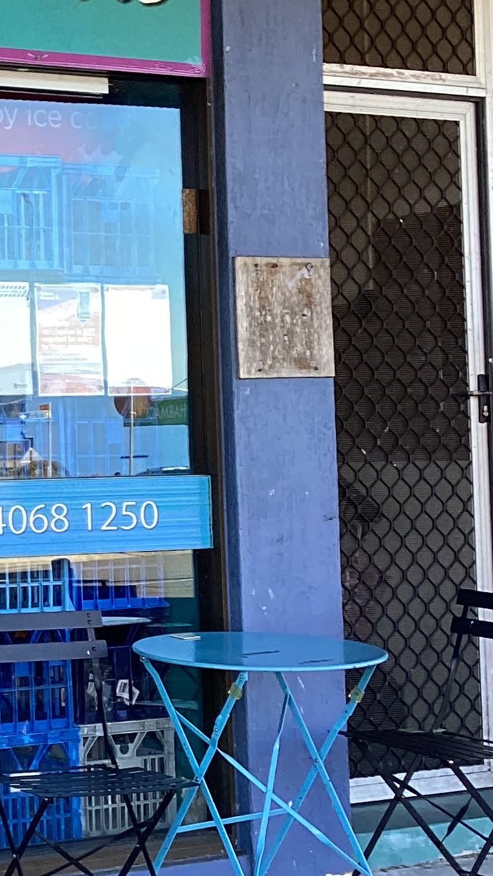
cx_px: -303
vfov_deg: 26.2
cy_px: 387
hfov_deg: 13.8
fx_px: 1882
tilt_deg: +2.6
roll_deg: +1.7
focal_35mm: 81
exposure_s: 1/120
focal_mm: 3.3
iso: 32
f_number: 2.4
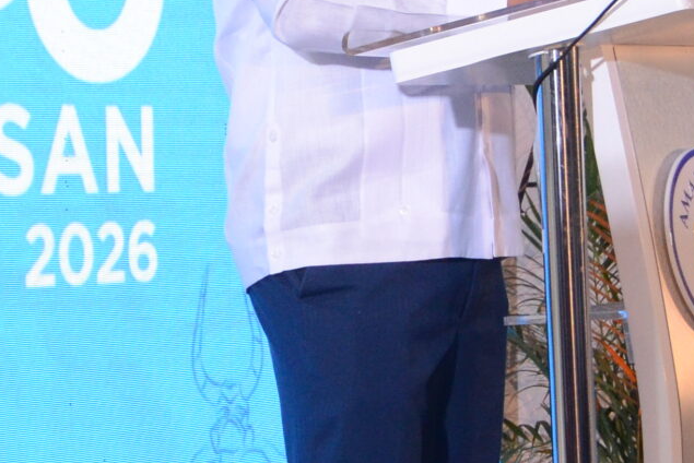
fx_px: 3722
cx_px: 254
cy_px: 263
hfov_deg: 10.6
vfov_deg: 7.1
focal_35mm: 193
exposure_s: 1/80
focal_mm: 32
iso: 1600
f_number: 5.6
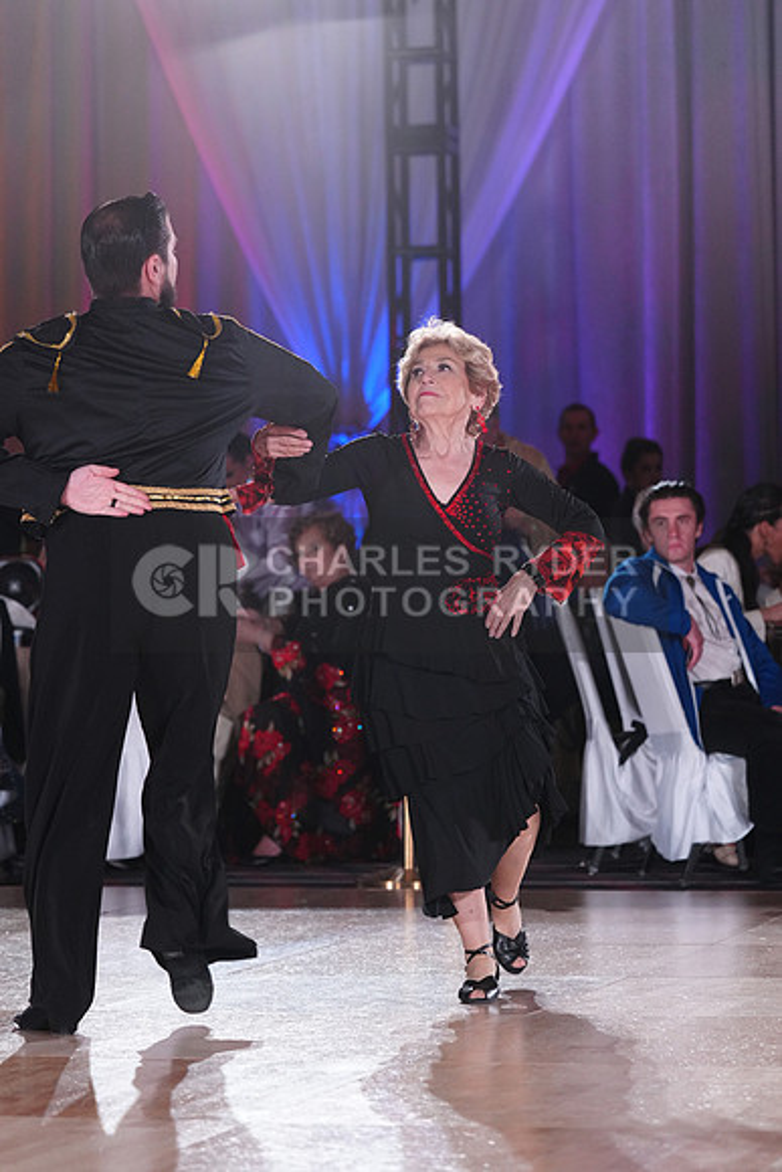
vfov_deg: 15.4
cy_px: 586
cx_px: 391
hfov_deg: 10.3
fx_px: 4331
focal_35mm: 133
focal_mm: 133
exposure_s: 1/400
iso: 2500
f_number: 4
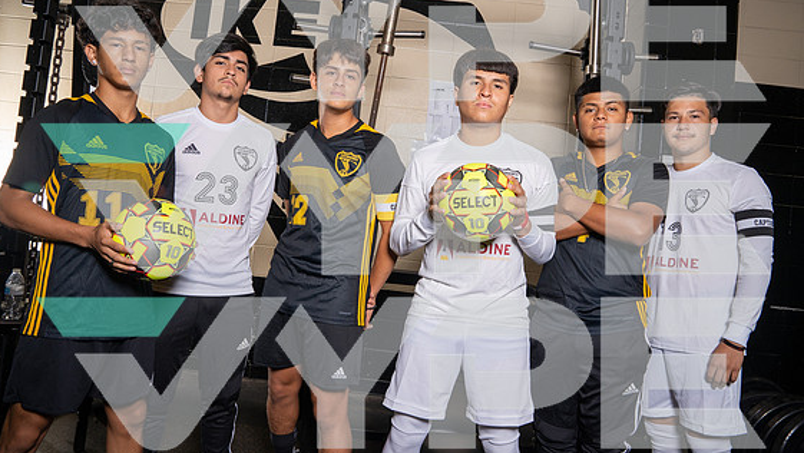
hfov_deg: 71.9
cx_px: 406
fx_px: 554
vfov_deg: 44.4
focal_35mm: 26
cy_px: 200
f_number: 9
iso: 320
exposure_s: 1/250
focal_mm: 24
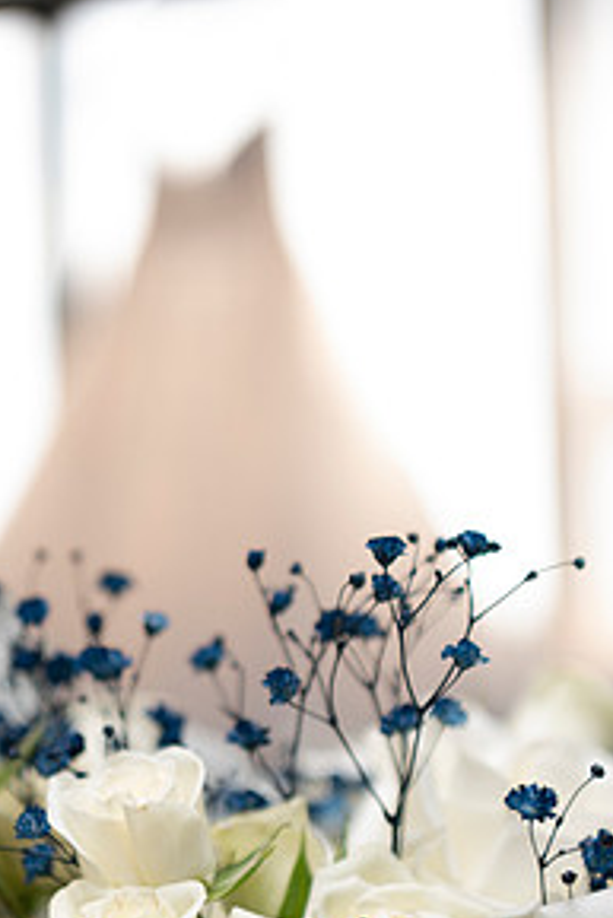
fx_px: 2066
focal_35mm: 81
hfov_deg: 16.9
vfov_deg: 24.9
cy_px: 613
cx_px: 232
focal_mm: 52
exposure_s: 1/100
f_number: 2.8
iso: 50
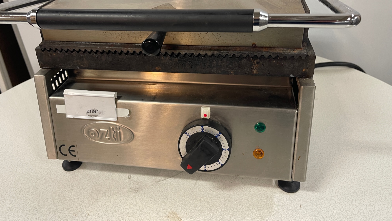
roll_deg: +5.3
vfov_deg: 39.8
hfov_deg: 66.1
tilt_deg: -32.6
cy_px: 75
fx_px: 301
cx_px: 193
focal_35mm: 29
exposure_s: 1/50
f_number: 1.6
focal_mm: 5.1
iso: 125
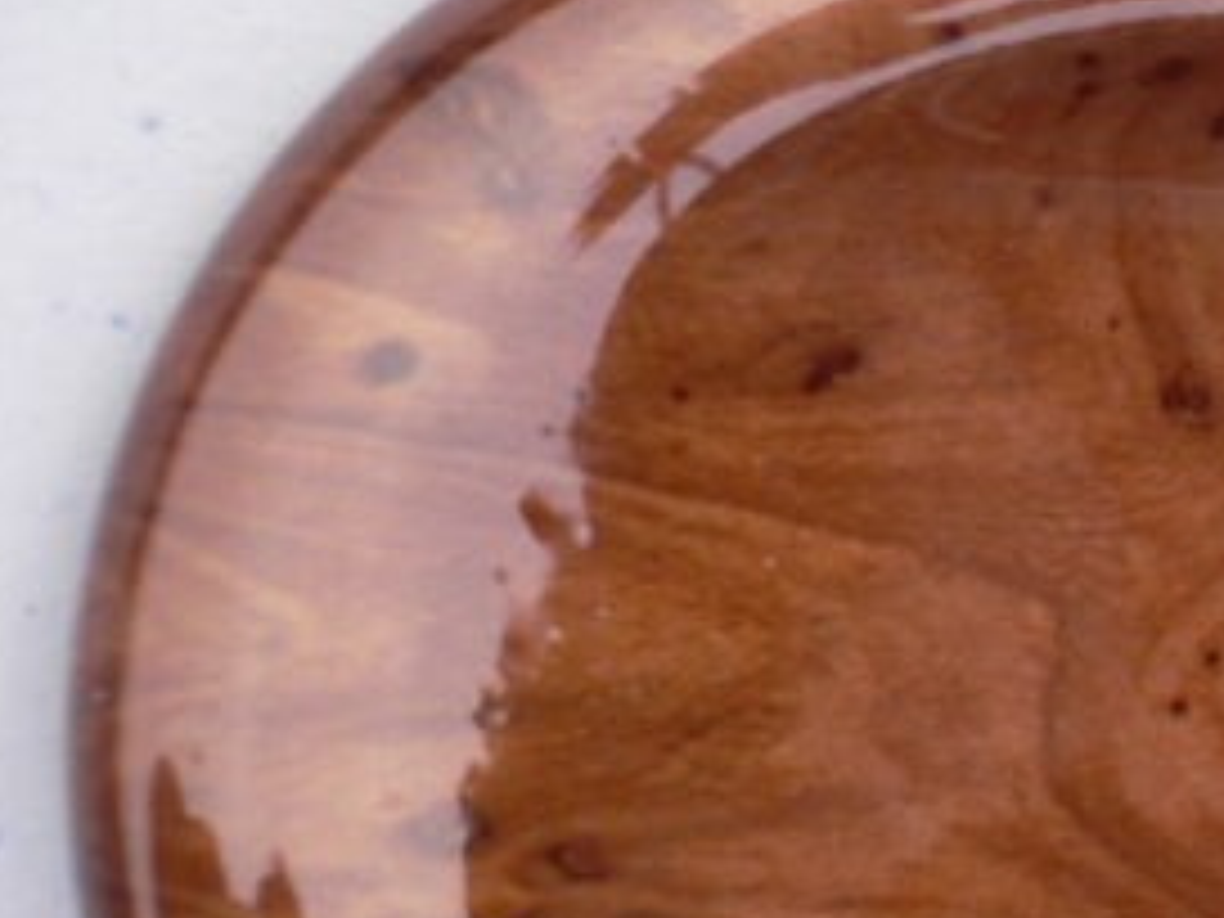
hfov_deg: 17.4
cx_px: 1768
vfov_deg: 14.3
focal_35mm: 103
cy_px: 747
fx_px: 3642
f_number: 2.8
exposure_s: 1/60
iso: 100
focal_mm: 5.8
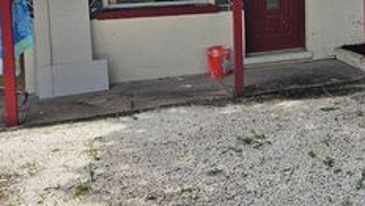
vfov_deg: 21.3
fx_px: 523
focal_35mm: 54
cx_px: 330
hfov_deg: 36.1
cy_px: -12
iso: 10
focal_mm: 6.3
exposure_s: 1/601
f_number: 1.7
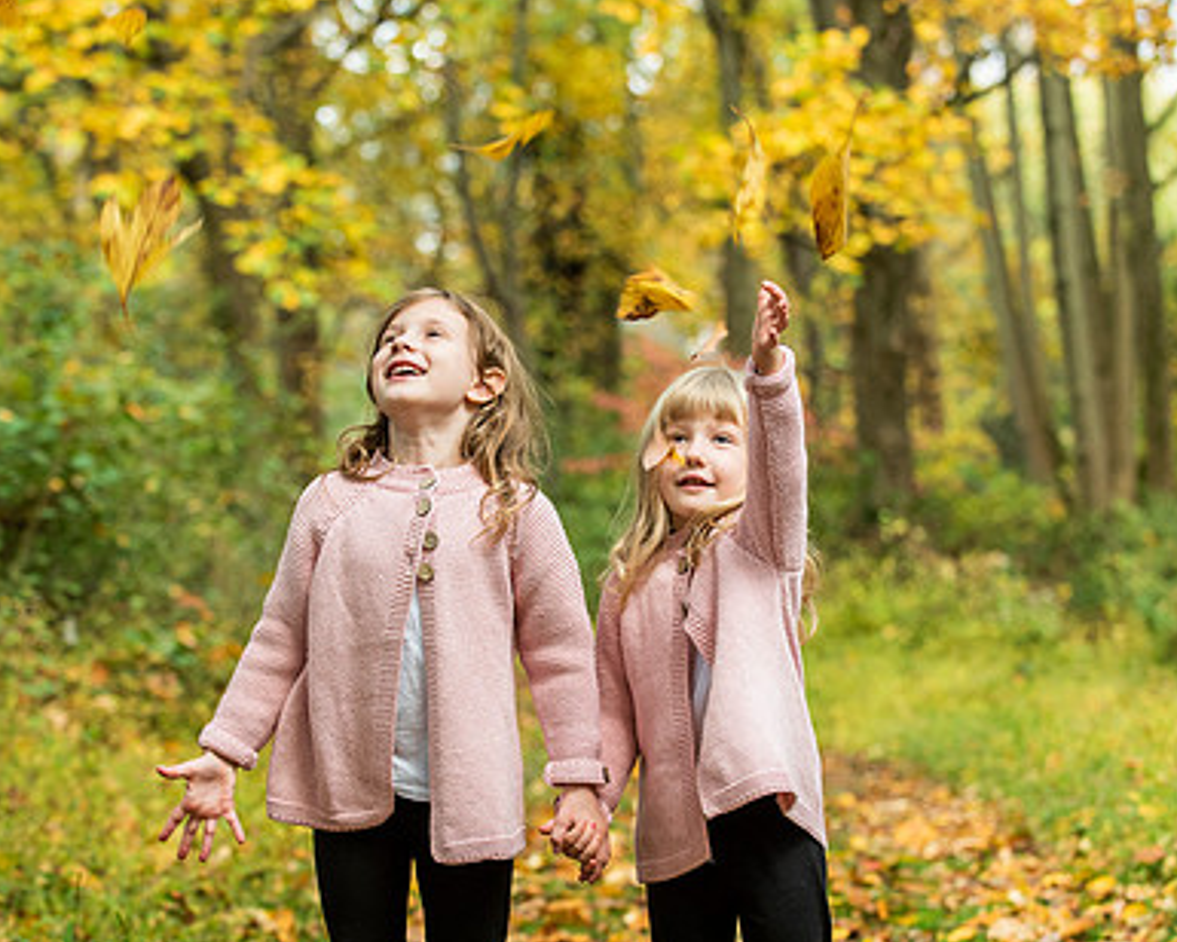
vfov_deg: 13.3
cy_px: 552
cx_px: 587
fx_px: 4041
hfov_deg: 16.6
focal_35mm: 116
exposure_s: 1/125
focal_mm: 82
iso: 640
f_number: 4
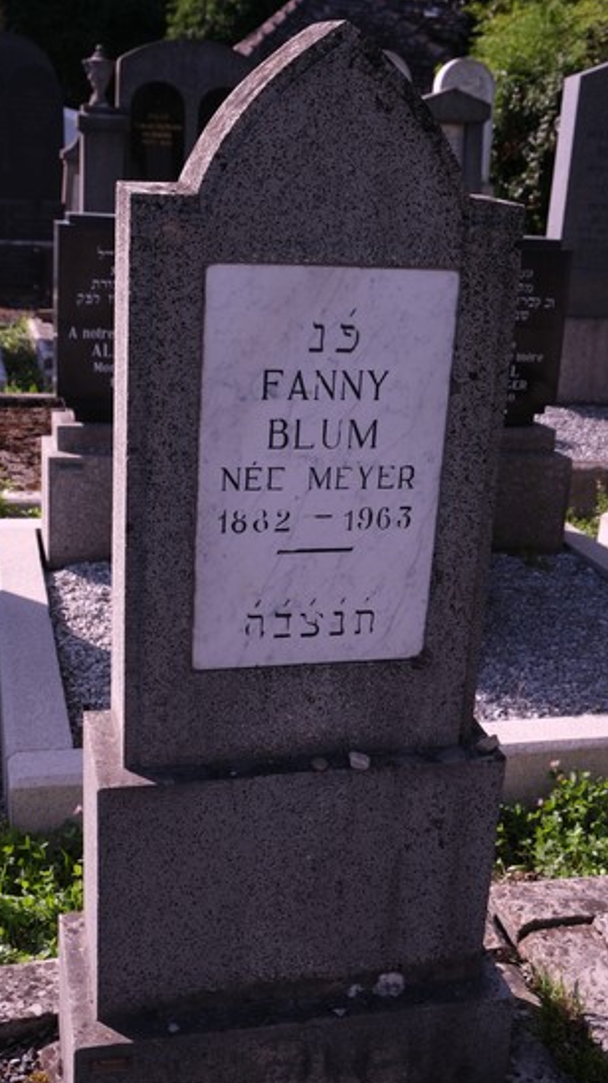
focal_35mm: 46
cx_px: 319
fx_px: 1321
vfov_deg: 44.6
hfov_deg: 25.9
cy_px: 546
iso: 160
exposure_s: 1/320
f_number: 5.6
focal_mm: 26.5
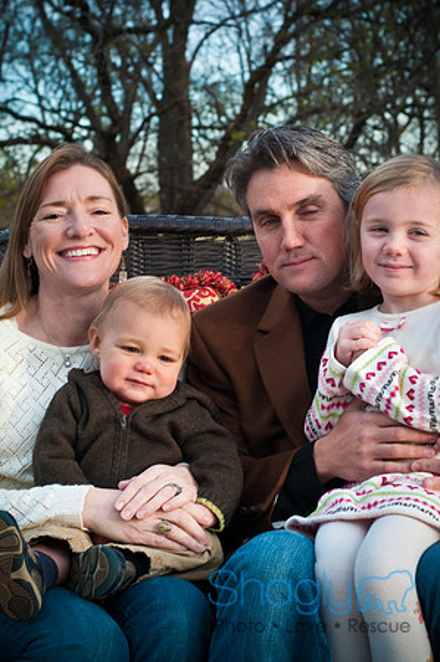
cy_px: 331
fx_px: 1378
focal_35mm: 75
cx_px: 220
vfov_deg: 27.0
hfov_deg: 18.1
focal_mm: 50
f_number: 7.1
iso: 200
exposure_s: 1/200
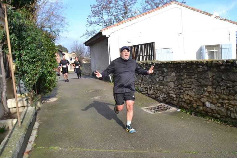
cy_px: 79
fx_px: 178
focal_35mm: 27
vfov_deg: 47.9
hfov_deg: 67.4
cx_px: 118
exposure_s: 1/1250
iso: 400
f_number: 5
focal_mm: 18
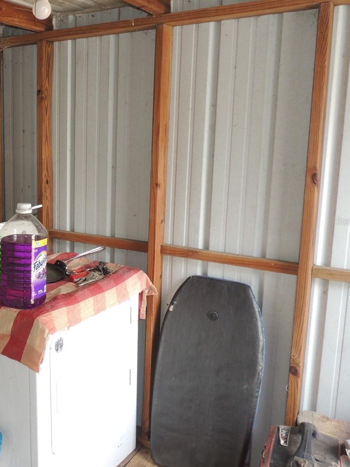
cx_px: 11
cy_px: 221
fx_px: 512
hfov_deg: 34.7
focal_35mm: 38
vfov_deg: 49.0
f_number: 3
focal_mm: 4.3
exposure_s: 1/40
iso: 125
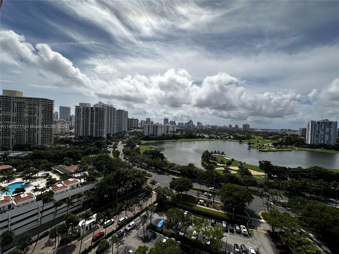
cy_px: 127
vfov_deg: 85.7
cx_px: 170
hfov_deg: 102.1
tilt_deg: -0.1
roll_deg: -2.4
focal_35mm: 14
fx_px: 137
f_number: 2.2
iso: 50
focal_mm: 2.22
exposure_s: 1/6494
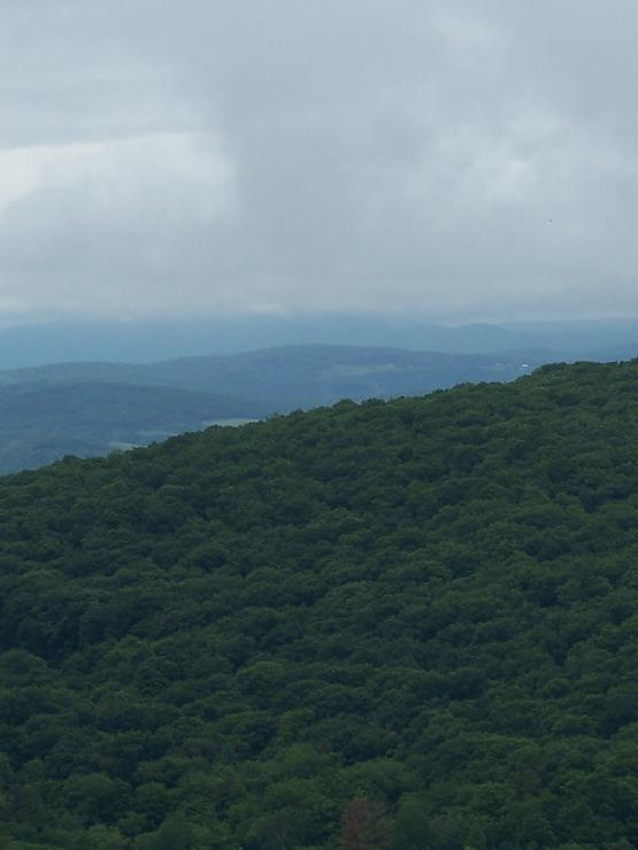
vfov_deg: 8.4
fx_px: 5800
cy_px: 452
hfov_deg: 6.3
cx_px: 340
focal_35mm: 236
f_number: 3.2
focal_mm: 21.2
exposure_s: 1/800
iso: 80
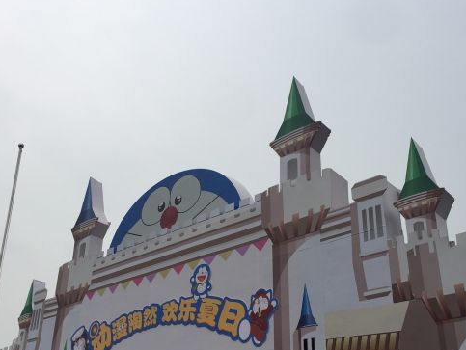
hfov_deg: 44.8
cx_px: 241
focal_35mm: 42
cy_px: 232
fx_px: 566
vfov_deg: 34.1
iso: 32
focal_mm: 4.15
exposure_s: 1/1799
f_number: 2.2
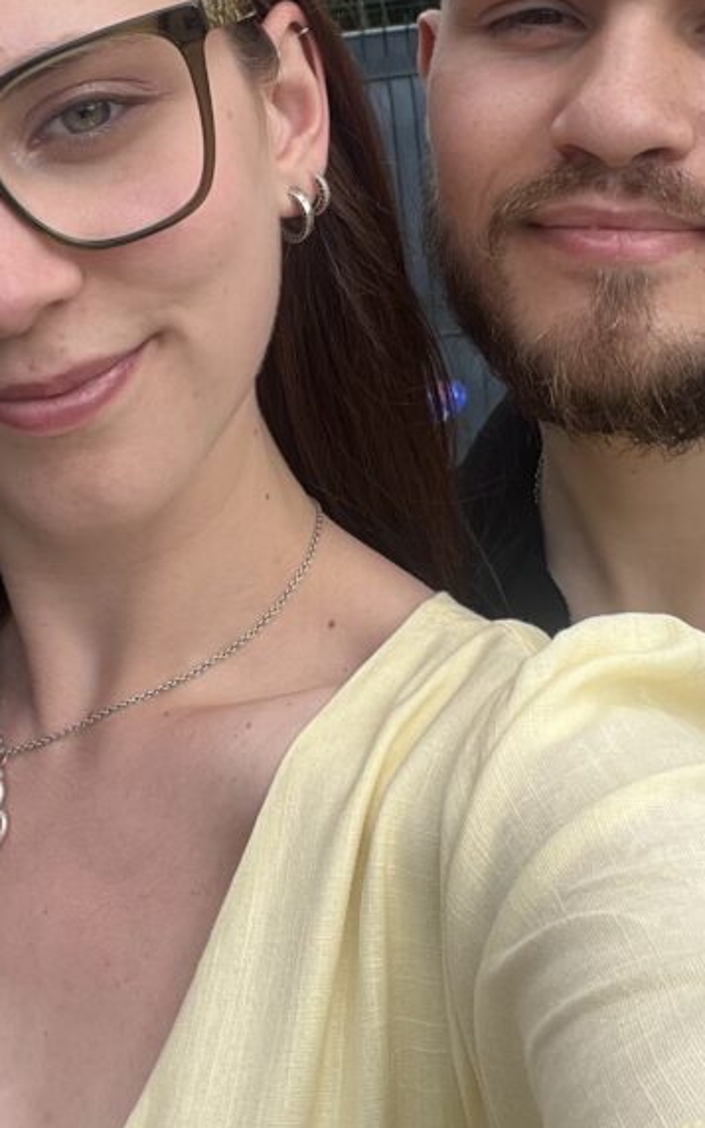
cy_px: 468
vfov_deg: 35.6
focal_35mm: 57
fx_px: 1752
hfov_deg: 22.7
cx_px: 269
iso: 32
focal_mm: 2.71
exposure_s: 1/395
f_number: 2.2
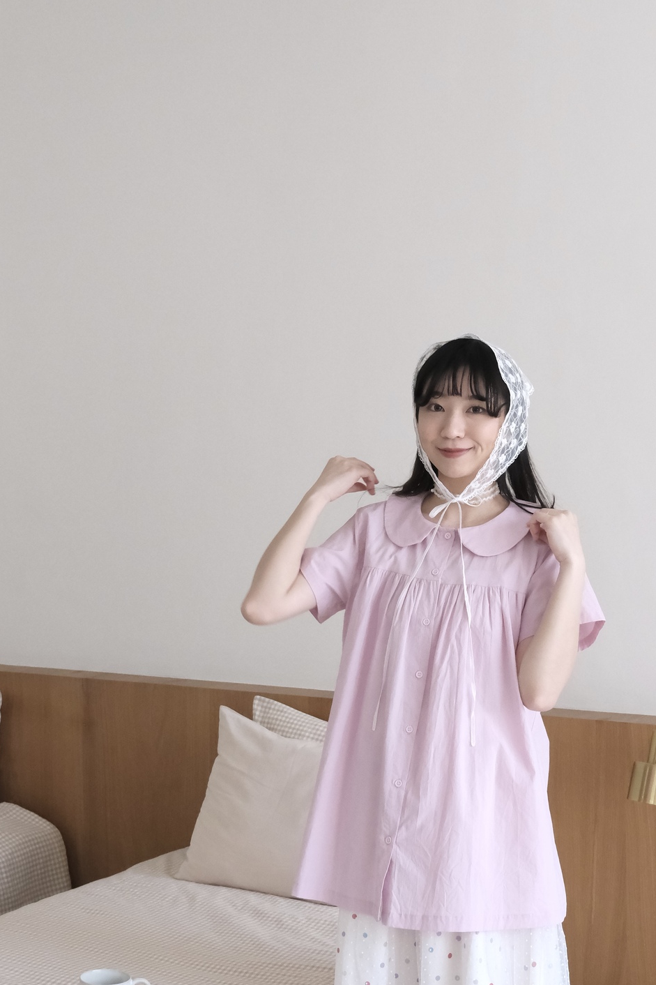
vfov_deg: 38.7
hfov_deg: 26.4
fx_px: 1394
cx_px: 429
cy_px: 587
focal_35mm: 51
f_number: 4
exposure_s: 1/160
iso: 3200
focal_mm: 20.2
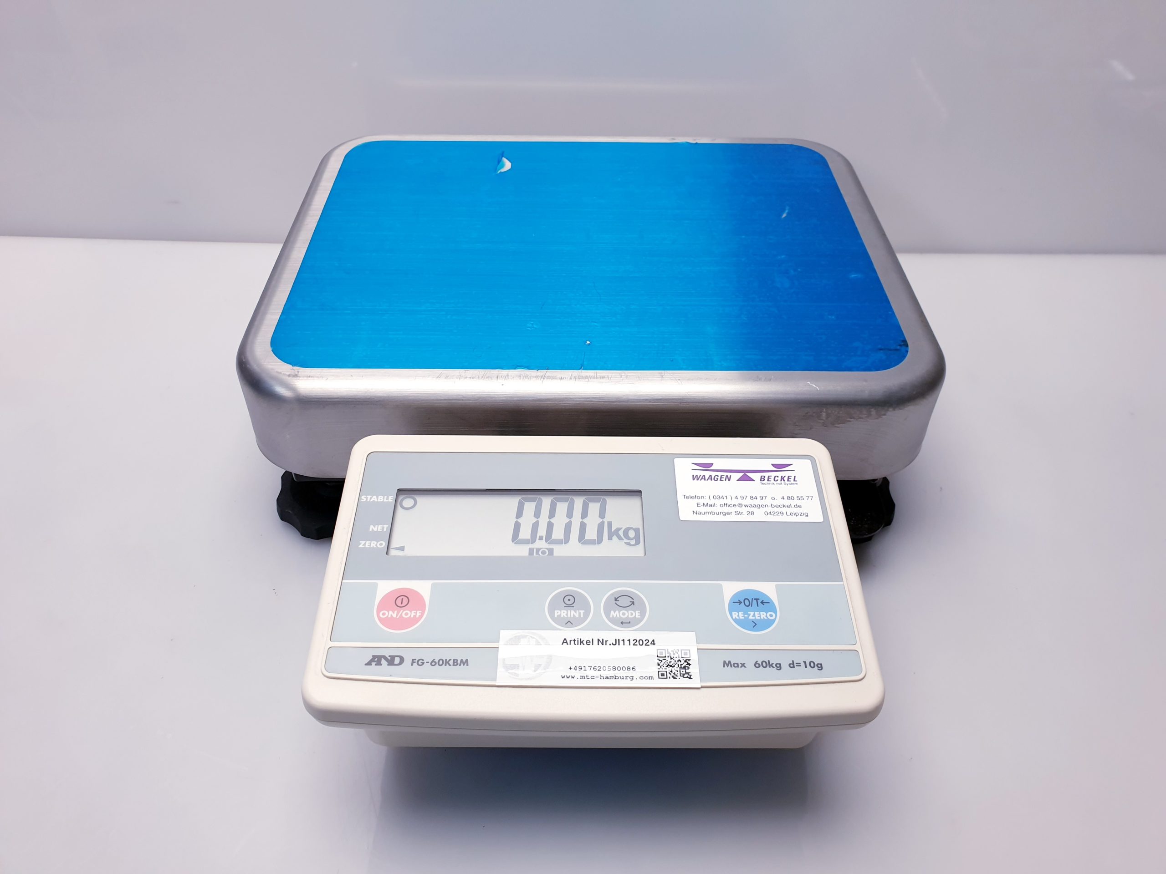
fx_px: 876
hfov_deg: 67.3
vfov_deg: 53.1
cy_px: 437
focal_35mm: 26
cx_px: 583
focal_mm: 4.3
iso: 80
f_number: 2.4
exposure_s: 1/100
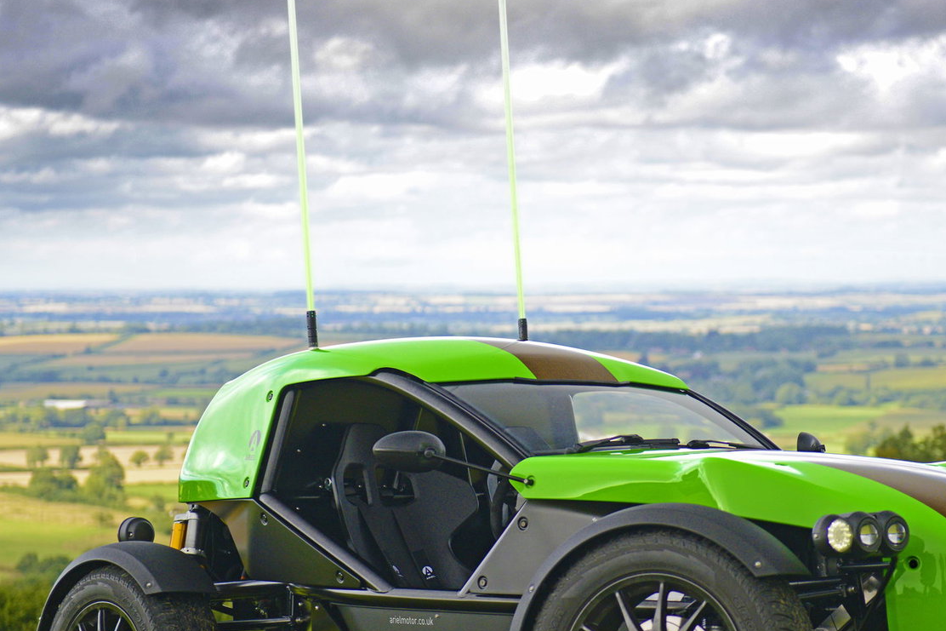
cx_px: 598
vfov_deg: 14.4
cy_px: 373
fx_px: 2496
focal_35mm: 95
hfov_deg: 21.4
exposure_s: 1/2000
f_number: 2.8
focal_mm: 66
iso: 1000
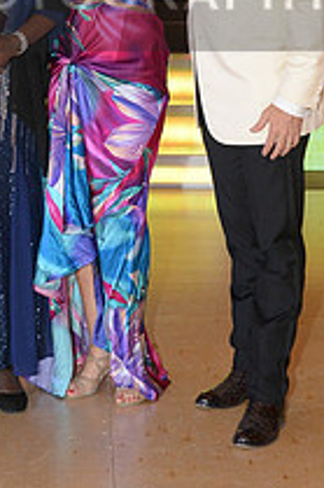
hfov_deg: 10.3
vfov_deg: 15.1
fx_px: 1798
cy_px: -26
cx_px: 48
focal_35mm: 133
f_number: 6.3
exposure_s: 1/250
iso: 1600
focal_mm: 48
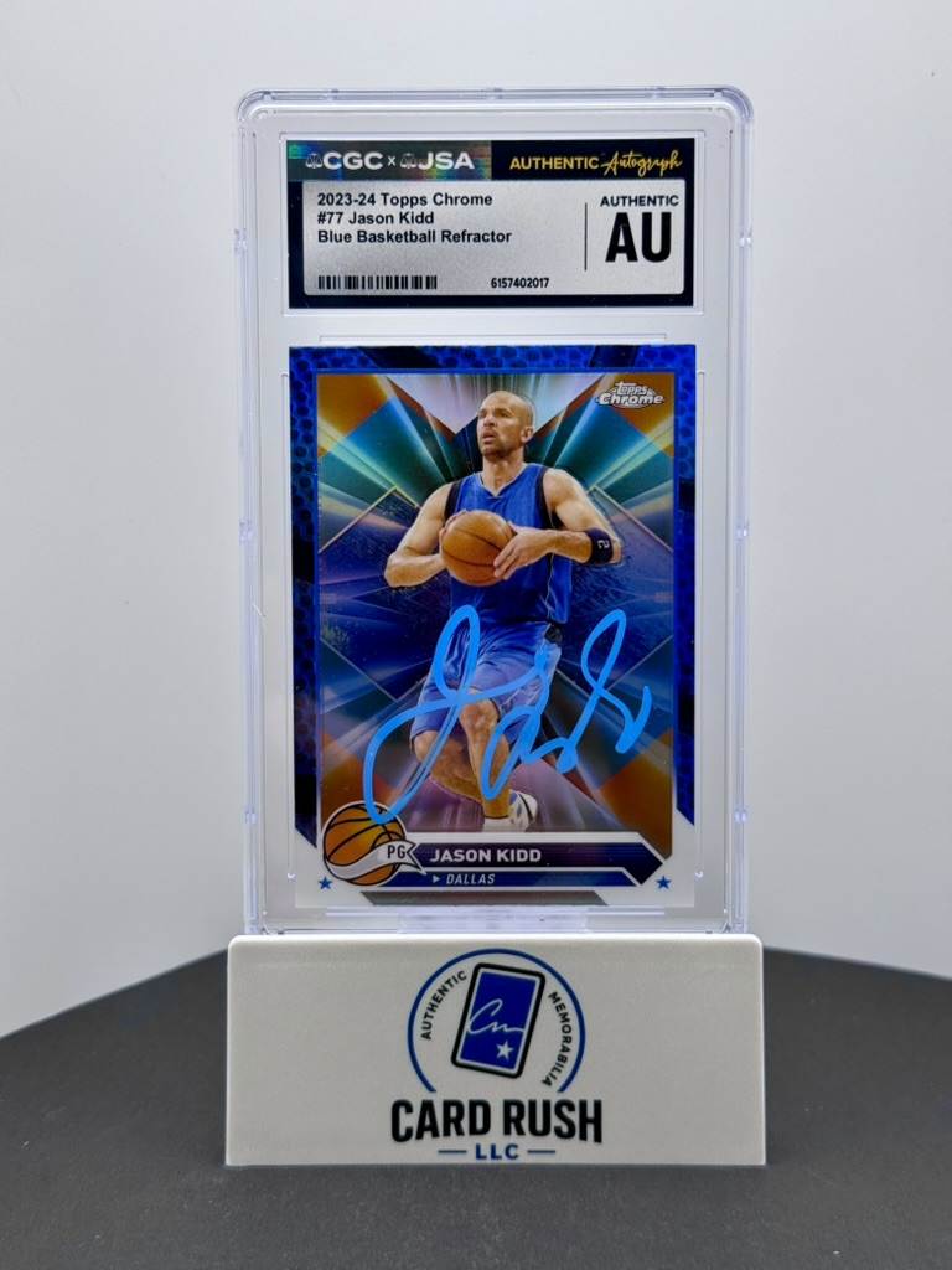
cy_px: 635
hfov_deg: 30.3
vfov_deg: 39.7
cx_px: 476
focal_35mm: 48
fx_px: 1760
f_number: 1.78
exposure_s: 1/276
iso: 64
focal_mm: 6.76
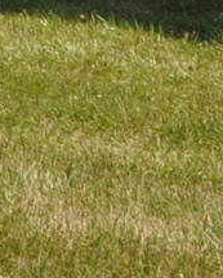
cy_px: -328
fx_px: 2300
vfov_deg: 6.7
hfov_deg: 5.4
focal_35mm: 279
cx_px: 501
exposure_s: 1/200
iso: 200
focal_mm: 20
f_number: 11
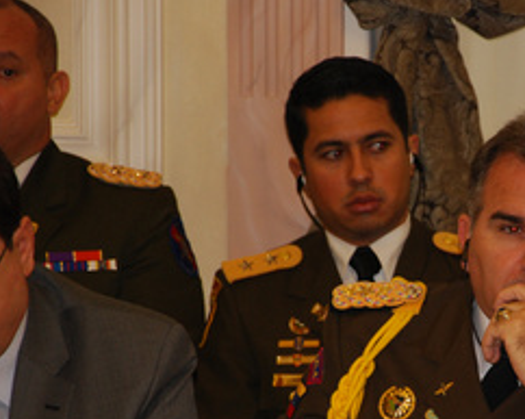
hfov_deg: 6.3
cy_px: 341
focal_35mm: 306
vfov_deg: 5.0
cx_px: 501
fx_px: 4748
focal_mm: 105
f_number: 5.6
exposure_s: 1/30
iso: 400
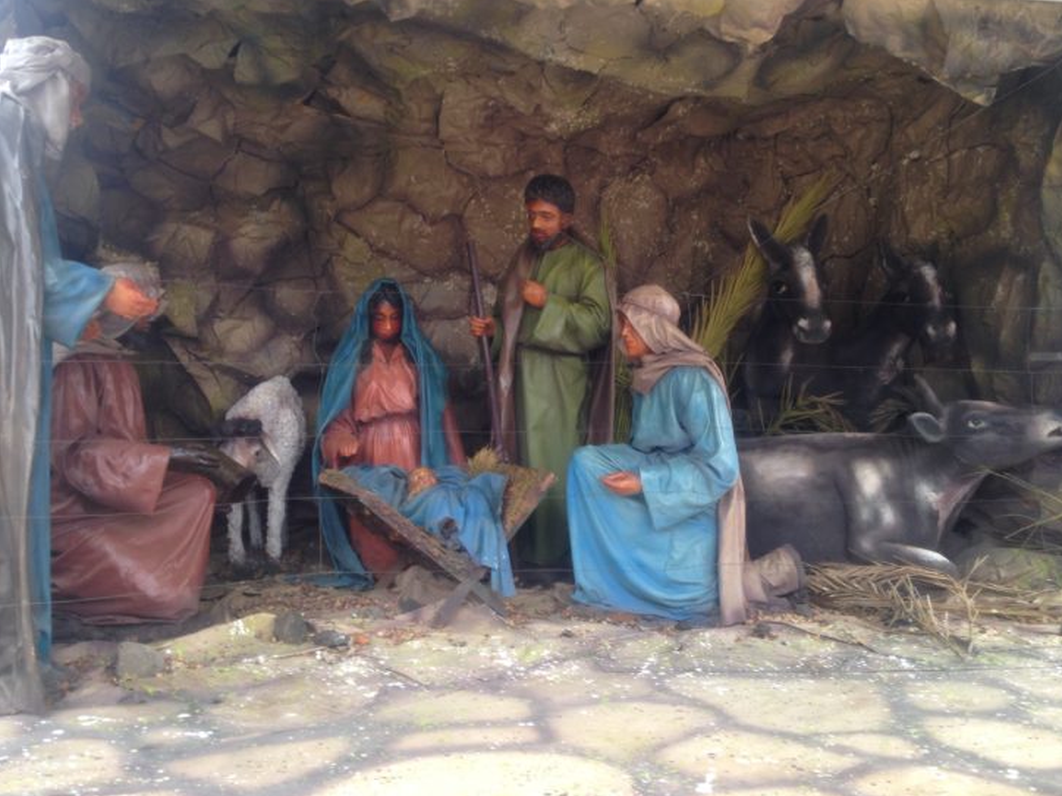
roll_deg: +0.7
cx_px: 538
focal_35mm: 35
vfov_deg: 40.7
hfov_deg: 52.6
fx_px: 1074
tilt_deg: -1.9
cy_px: 409
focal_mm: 4.12
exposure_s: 1/20
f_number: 2.4
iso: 50
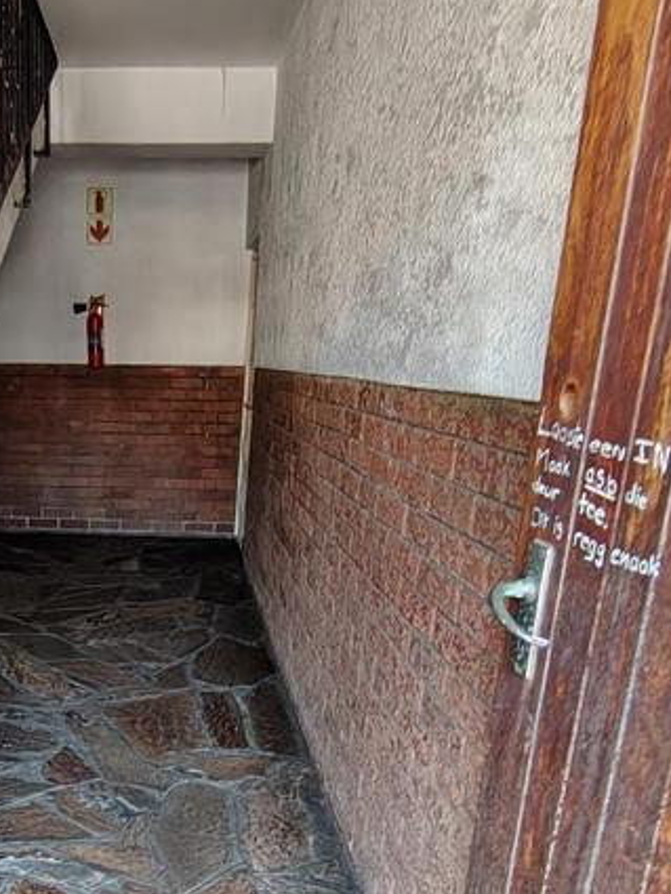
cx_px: 93
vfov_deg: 55.6
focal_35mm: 32
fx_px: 827
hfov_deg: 41.4
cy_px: 595
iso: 560
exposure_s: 1/20
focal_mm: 1.42
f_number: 2.2
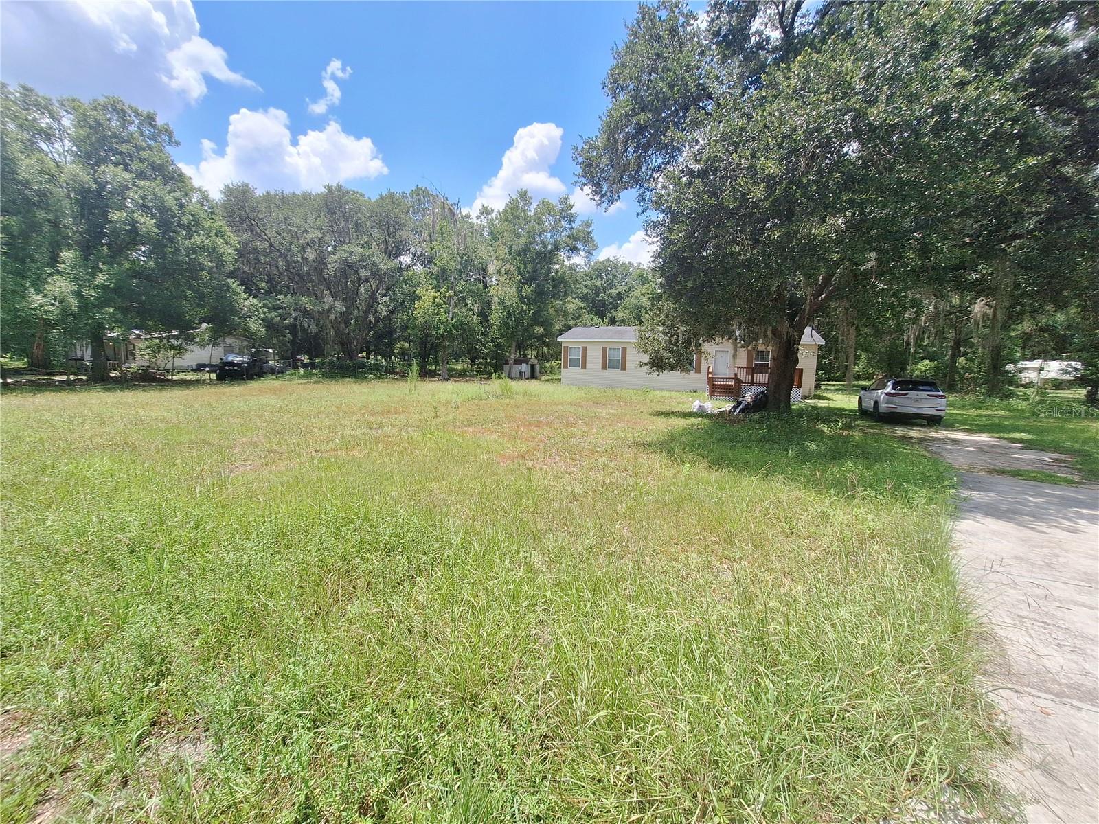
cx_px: 550
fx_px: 413
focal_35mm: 13
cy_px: 412
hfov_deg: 106.2
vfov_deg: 89.9
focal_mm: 1.74
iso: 40
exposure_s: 1/1695
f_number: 2.2
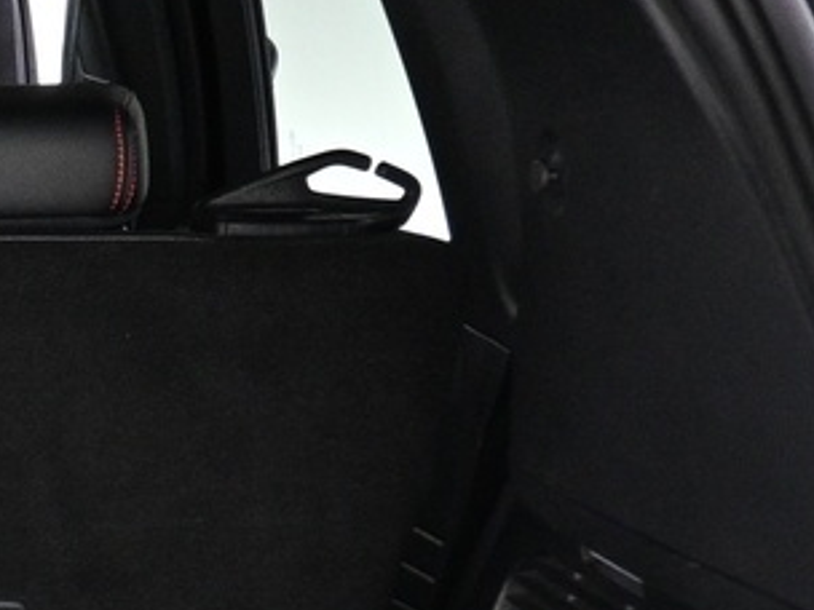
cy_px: 982
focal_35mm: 123
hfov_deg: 14.1
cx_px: -677
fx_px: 2892
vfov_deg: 11.4
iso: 1600
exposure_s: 1/20
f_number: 3.5
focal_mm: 16
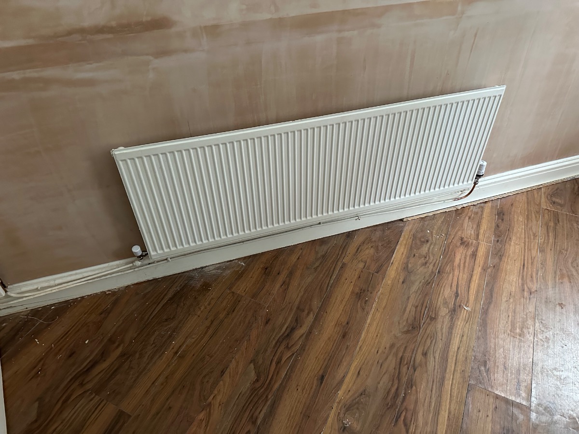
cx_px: 290
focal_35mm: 24
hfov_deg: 71.6
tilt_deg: -40.2
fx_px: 401
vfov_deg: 56.8
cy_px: 217
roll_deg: +1.5
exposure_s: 1/50
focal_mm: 6.86
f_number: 1.78
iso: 800
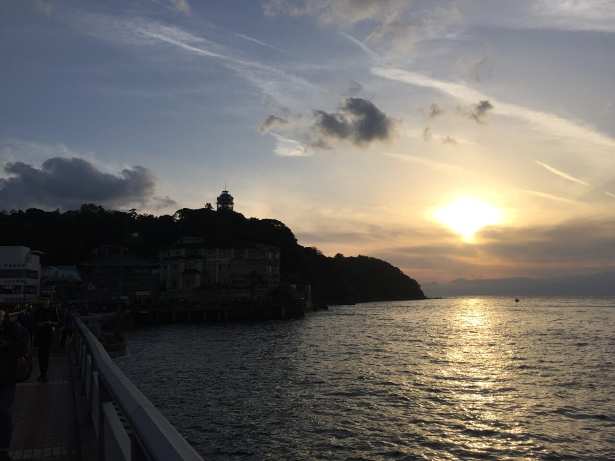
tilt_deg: +7.0
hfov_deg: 61.7
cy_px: 230
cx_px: 308
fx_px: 515
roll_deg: -0.2
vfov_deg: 48.2
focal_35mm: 29
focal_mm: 4.15
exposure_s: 1/3968
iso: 32
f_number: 2.2
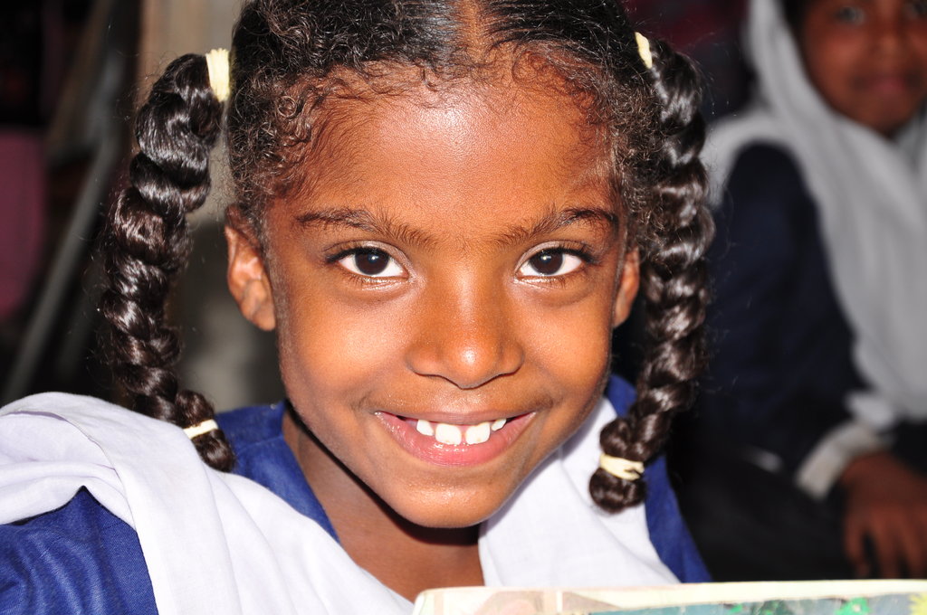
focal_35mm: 78
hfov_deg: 26.0
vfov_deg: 17.4
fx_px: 2006
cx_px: 464
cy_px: 308
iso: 200
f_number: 5.6
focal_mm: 52
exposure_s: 1/160
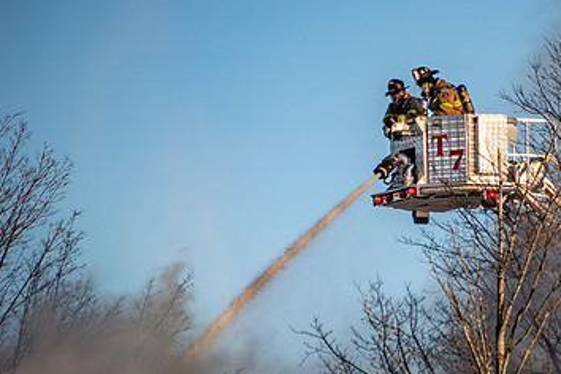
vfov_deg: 2.3
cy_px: 190
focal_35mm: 601
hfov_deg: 3.4
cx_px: 402
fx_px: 9365
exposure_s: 1/2000
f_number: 5.6
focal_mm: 200
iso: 320
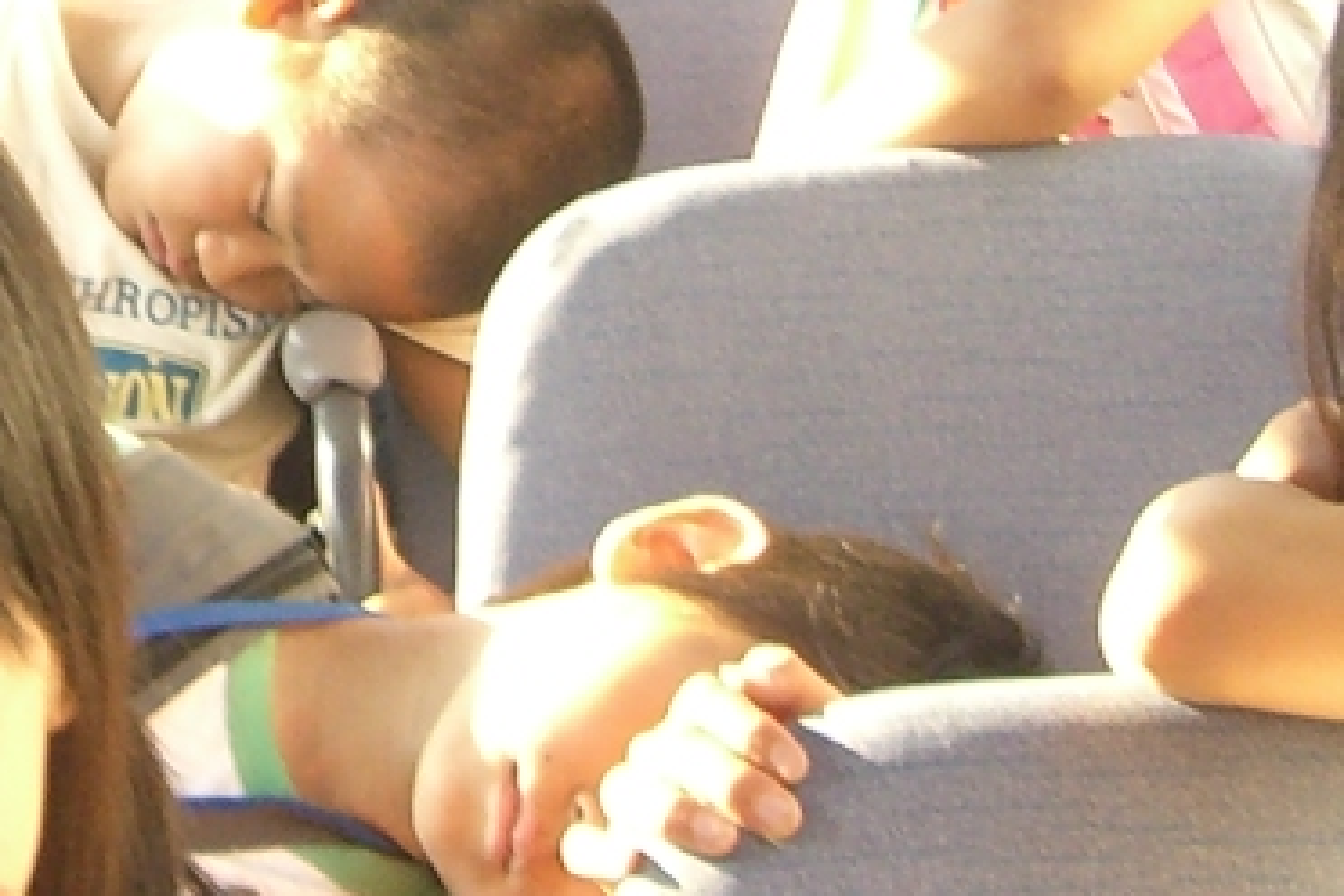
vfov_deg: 8.0
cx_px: 123
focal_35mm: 170
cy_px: -340
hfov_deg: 12.0
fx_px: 6346
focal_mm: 6.2
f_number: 2.7
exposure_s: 1/80
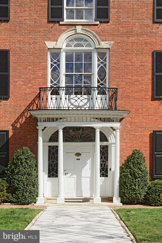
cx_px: 81
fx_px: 371
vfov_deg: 36.2
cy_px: 122
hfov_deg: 24.6
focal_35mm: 55
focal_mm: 55
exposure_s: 1/400
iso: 320
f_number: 10
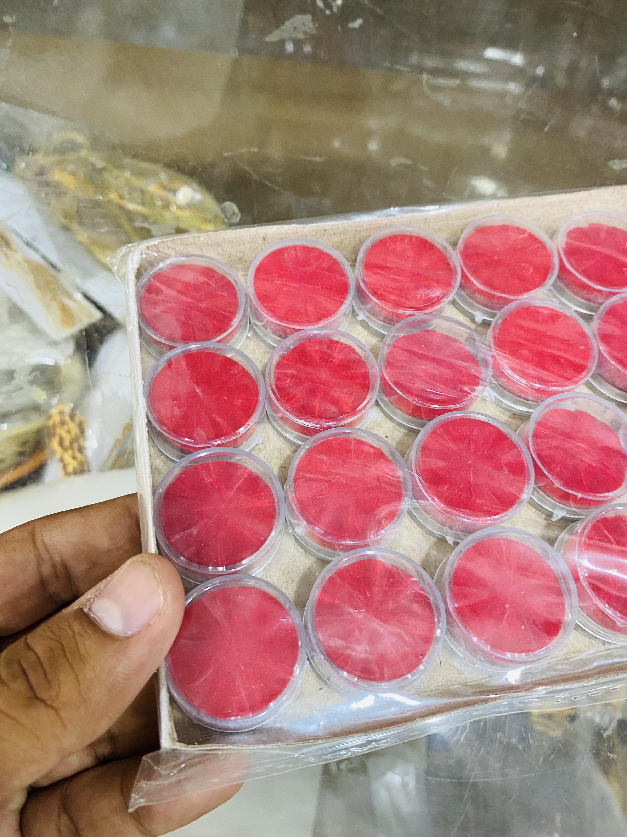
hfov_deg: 53.1
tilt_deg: -81.3
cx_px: 314
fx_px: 628
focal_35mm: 26
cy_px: 418
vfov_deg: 67.3
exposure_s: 1/50
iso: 160
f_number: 1.8
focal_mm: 4.25
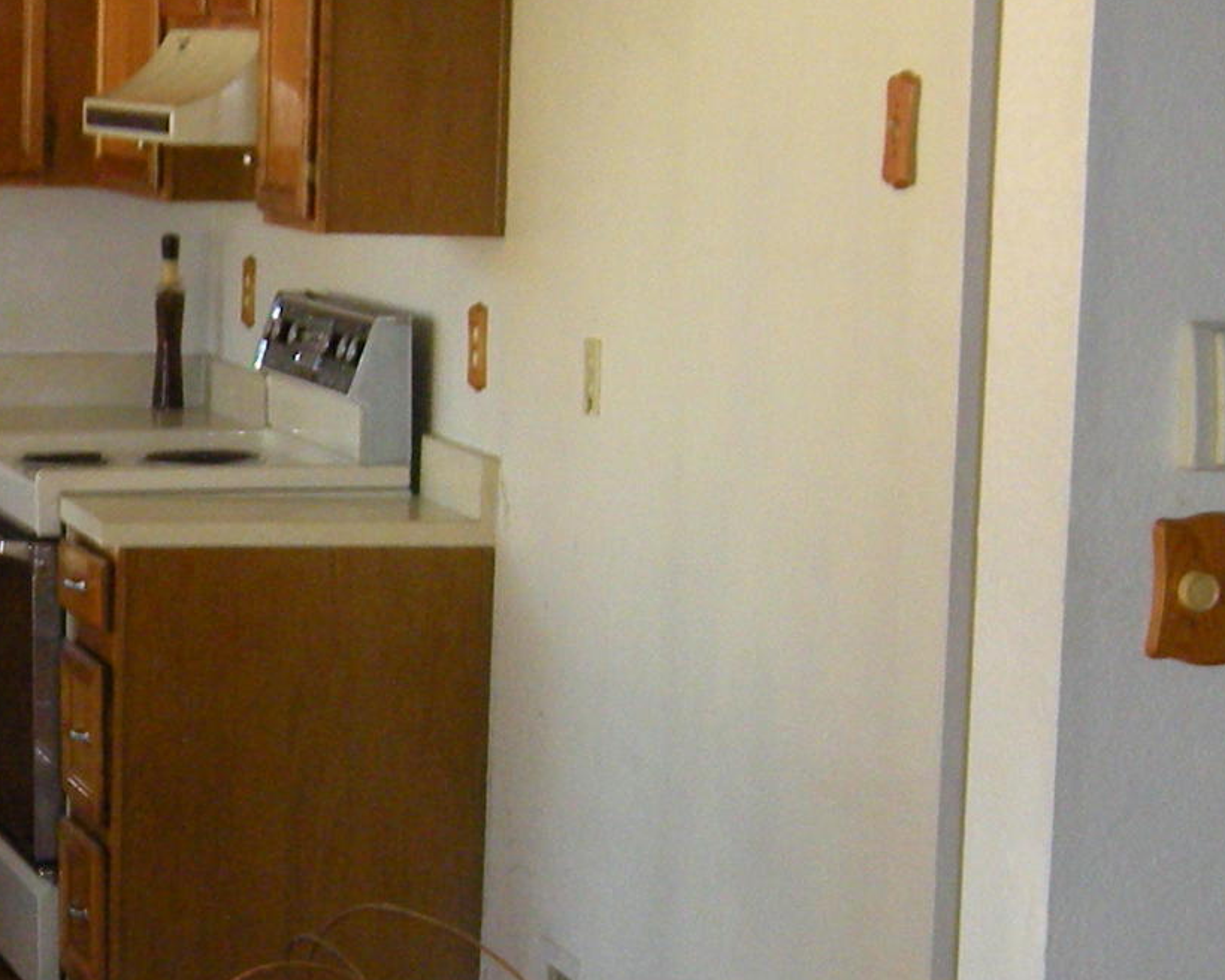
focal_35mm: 125
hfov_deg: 15.3
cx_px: 308
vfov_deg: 12.2
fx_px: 4532
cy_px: 907
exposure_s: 1/51.8
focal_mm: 5.9
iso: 200
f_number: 3.8
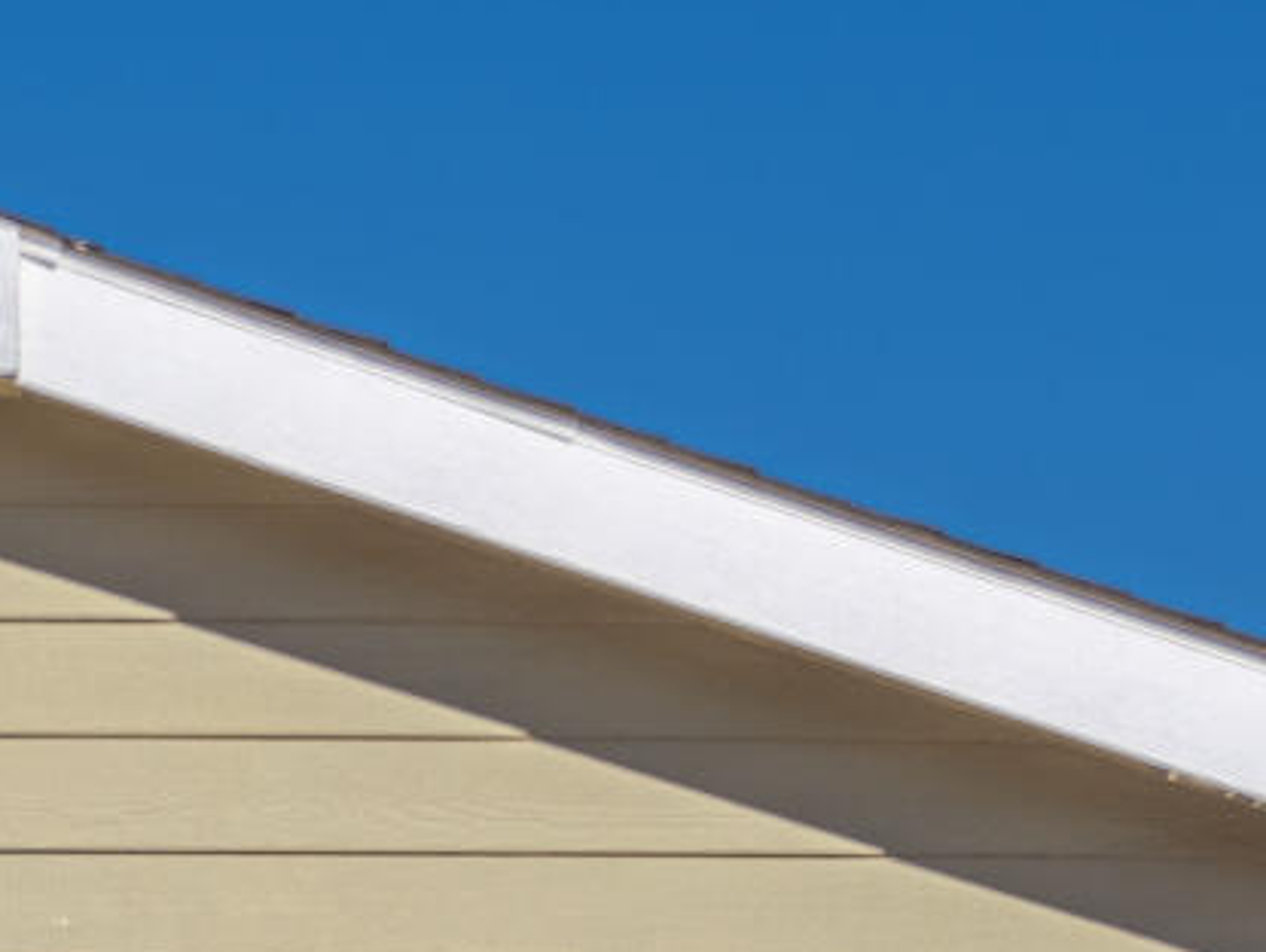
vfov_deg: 5.9
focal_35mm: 243
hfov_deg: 8.1
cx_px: -64
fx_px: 8895
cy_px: 2087
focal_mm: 35
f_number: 8
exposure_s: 1/8000
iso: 160
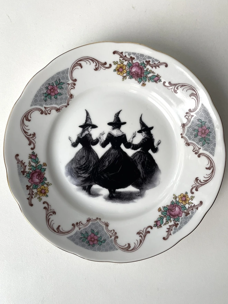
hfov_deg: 53.1
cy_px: 152
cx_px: 114
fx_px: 228
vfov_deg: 67.3
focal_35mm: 26
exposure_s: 1/121
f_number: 1.6
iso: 80
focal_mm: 4.2
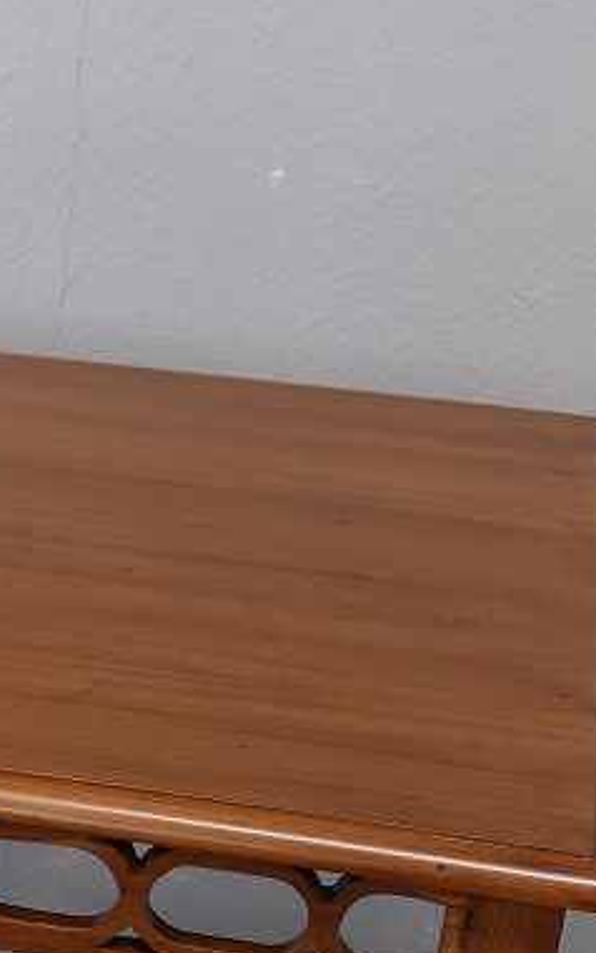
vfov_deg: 19.2
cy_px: 888
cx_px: -448
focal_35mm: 106
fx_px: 2756
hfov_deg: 11.5
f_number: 3
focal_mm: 12.12
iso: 125
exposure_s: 1/5
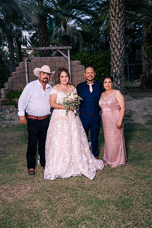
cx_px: 76
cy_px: 114
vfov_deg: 53.1
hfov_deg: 36.9
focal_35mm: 36
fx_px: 228
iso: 400
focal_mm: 36
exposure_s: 1/320
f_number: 4
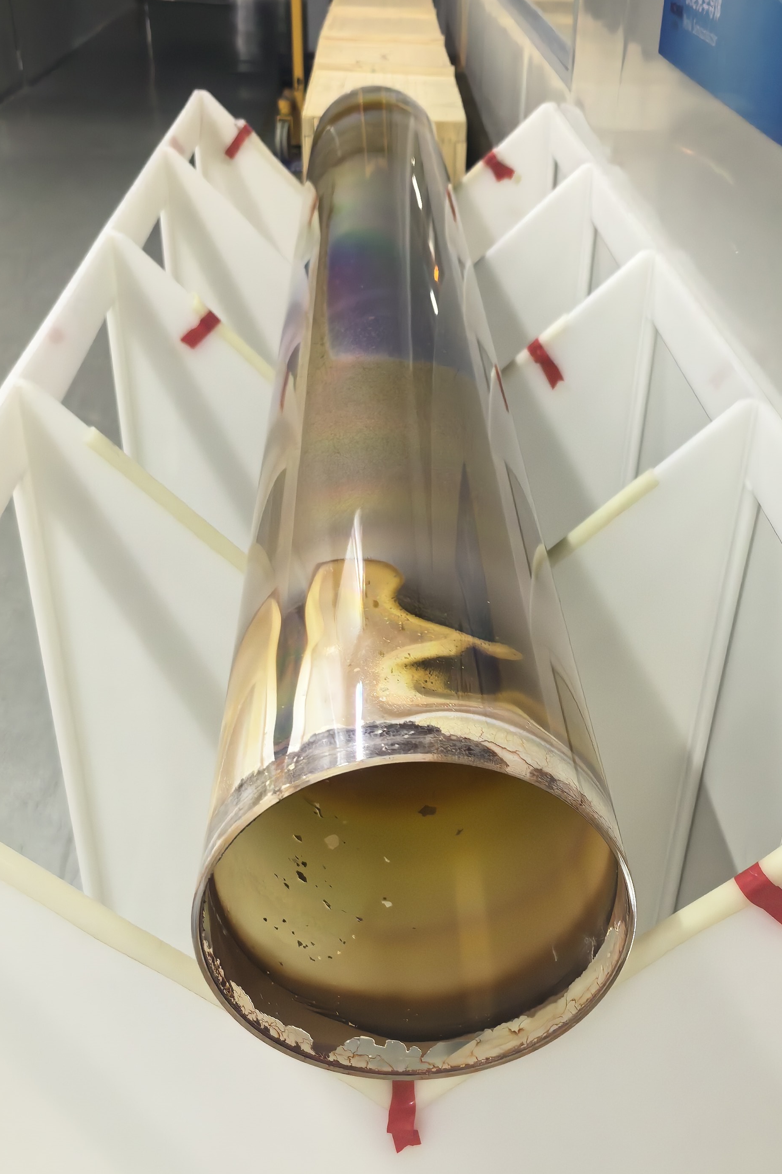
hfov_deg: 35.9
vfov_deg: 51.2
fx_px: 1205
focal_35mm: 37
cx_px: 453
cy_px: 752
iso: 250
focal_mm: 5.75
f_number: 1.4
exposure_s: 1/50
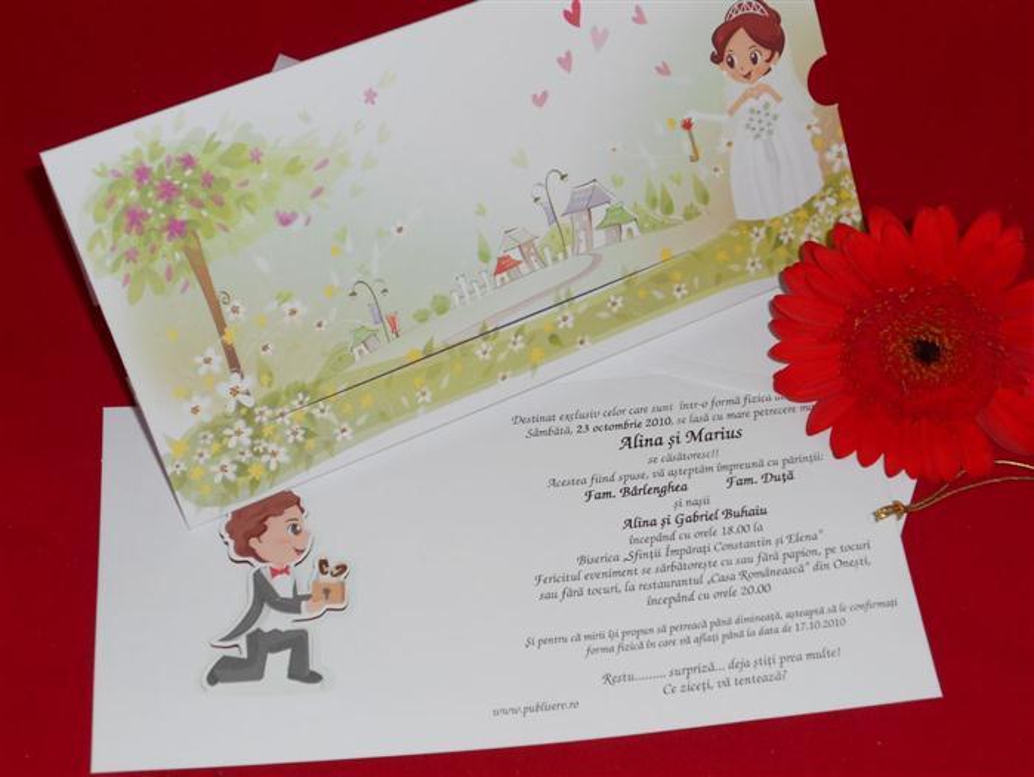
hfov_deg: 35.5
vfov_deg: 27.1
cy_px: 388
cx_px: 517
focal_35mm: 54
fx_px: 1614
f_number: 4.8
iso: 80
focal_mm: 9.8
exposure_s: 1/30
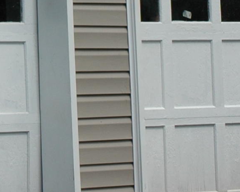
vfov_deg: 6.0
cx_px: -104
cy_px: -151
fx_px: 1790
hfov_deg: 7.6
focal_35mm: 252
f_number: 10
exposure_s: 1/400
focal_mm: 34
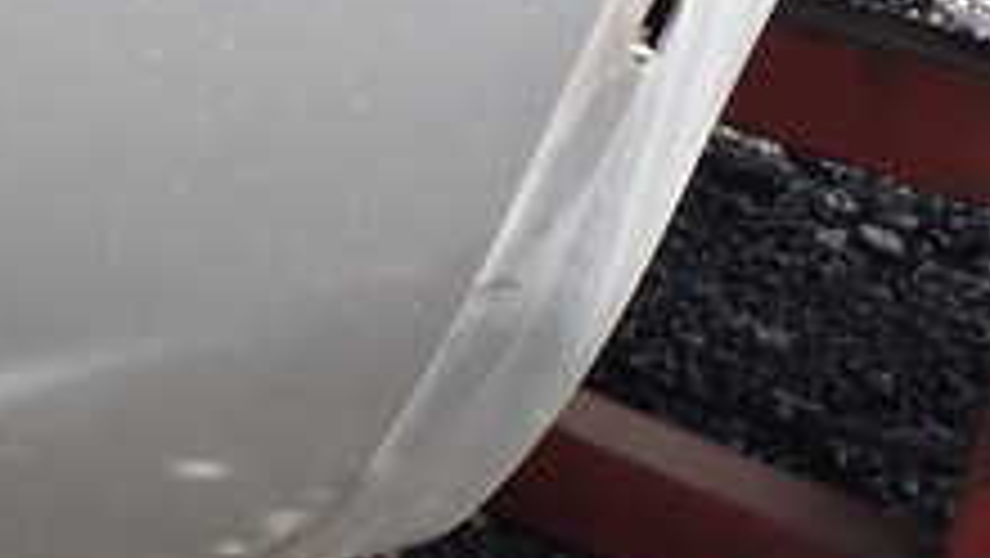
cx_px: -324
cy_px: 54
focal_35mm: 89
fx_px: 2337
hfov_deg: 21.5
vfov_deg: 13.5
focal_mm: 5.4
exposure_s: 1/200
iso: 100
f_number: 3.2
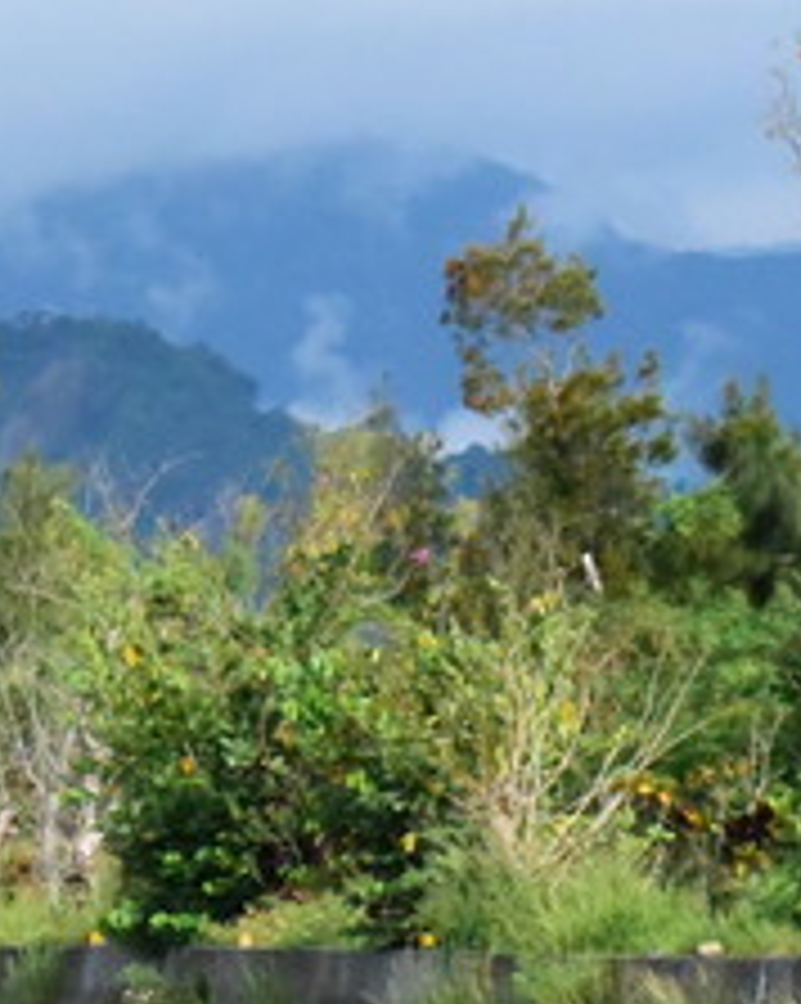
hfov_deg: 3.9
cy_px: 957
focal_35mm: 395
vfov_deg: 4.9
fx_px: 11721
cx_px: -346
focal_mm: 120
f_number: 18
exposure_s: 1/4000
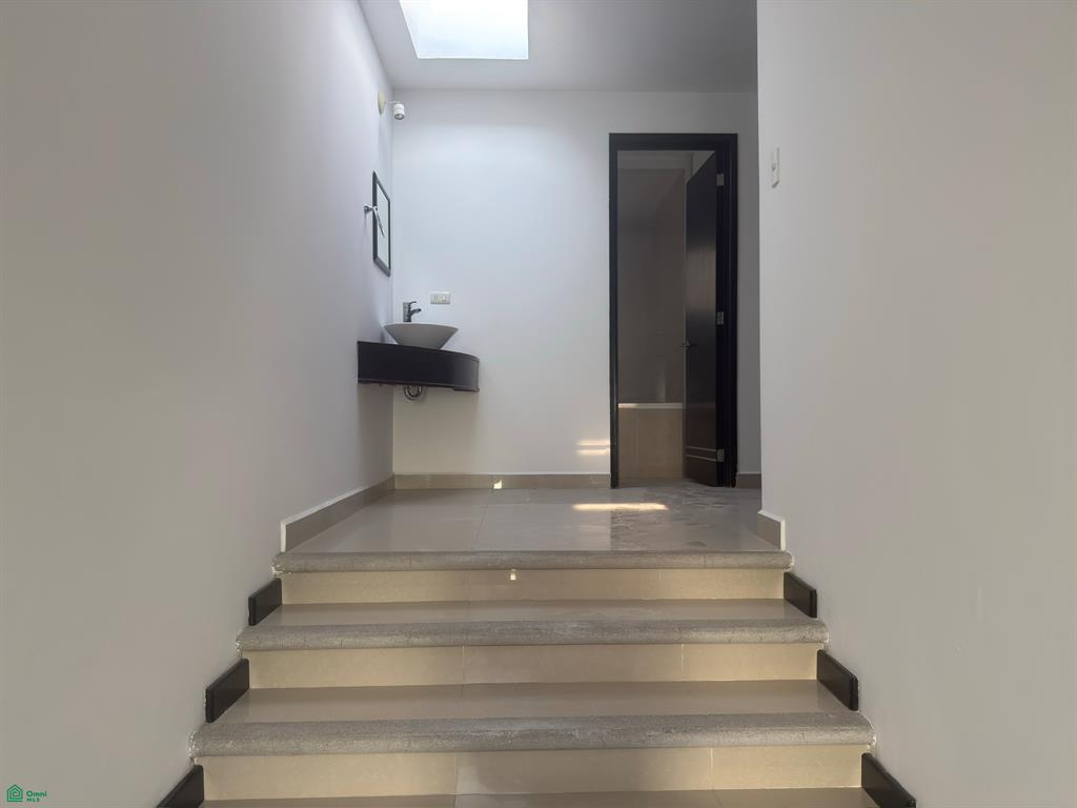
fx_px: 747
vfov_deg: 56.8
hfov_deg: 71.6
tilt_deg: +2.0
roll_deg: +0.0
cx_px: 538
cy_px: 404
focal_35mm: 24
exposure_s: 1/243
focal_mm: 6.76
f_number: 1.78
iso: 100
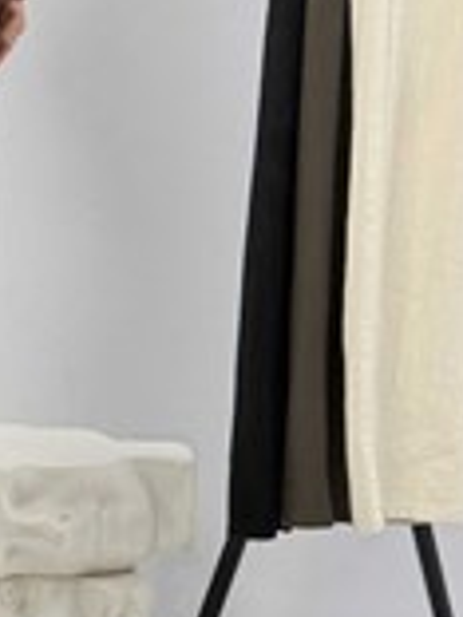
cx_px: -115
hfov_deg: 17.1
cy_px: 583
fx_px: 1462
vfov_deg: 23.1
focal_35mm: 82
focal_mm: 6.76
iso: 125
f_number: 1.78
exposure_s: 1/121
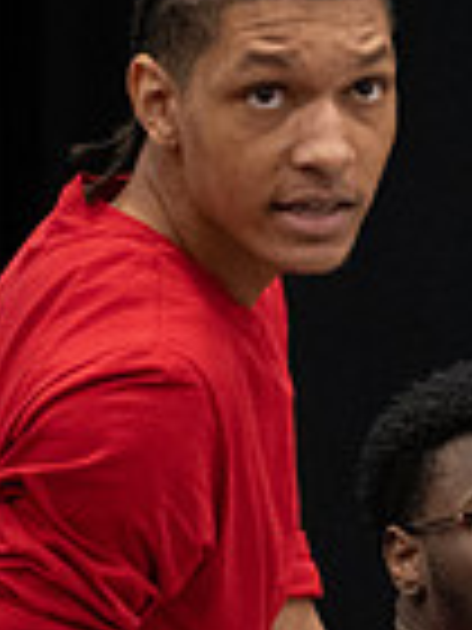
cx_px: 1214
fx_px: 13181
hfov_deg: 2.0
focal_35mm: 725
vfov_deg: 2.7
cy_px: 508
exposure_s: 1/125
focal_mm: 182
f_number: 6.3
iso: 8000
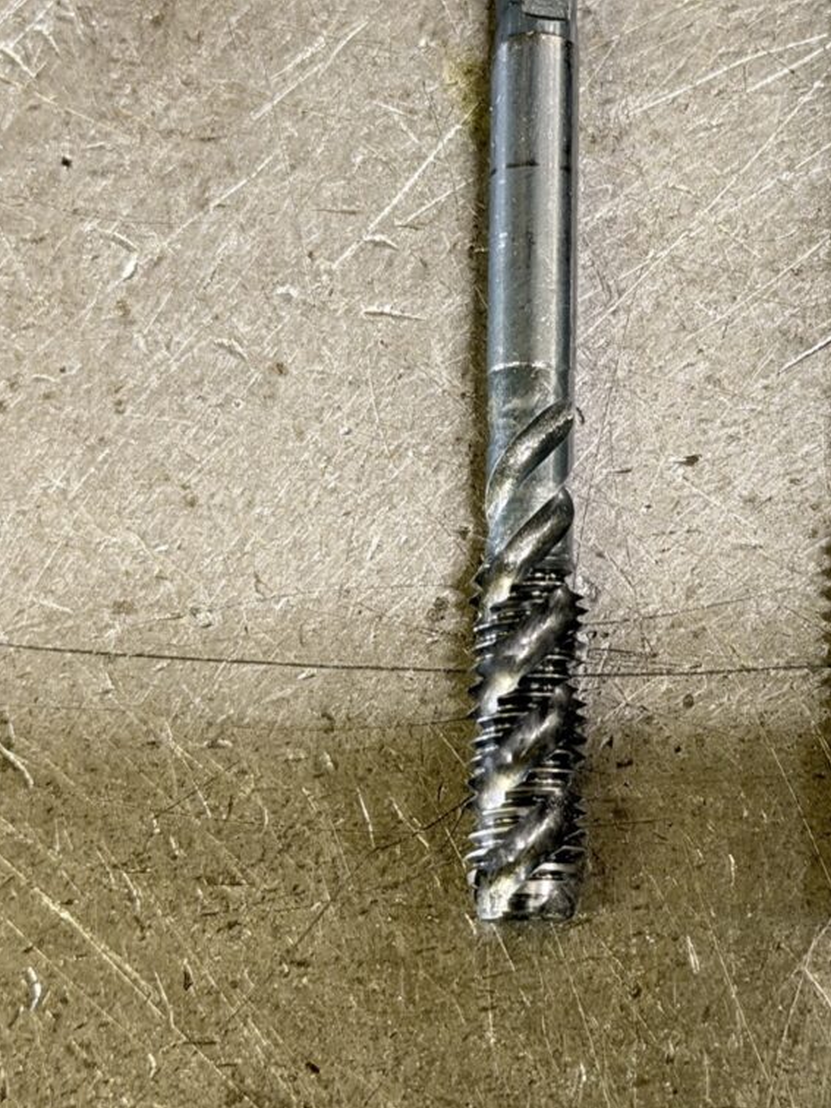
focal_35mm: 65
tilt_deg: -75.9
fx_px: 2081
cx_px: 742
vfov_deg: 29.8
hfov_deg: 22.1
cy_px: 561
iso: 500
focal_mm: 6.76
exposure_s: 1/30
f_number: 1.78
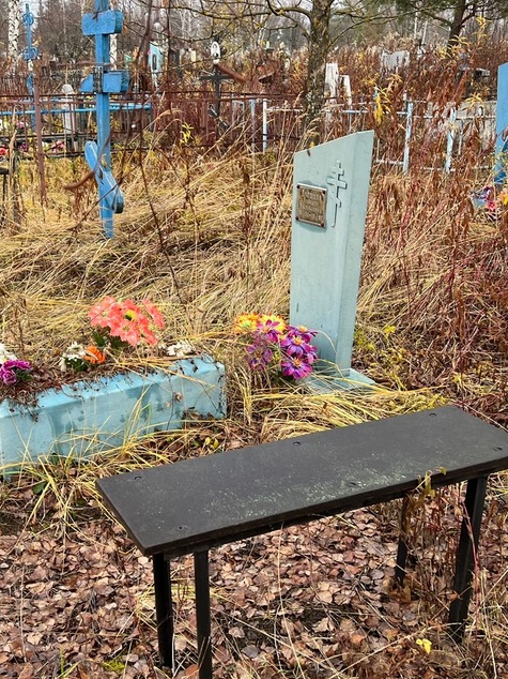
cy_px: 364
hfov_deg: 34.1
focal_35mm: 42
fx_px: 822
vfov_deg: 44.8
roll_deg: +2.1
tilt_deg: -24.0
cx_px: 181
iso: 50
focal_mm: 5.7
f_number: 1.5
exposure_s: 1/294
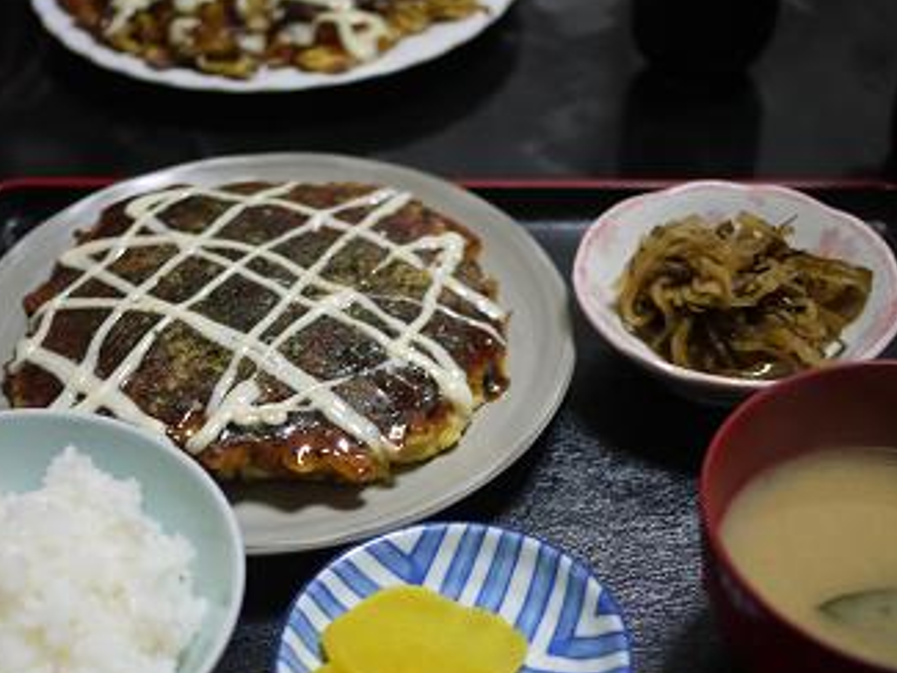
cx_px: 422
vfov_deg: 24.7
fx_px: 1529
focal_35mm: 59
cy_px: 458
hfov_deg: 32.7
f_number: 1.7
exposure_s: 1/40
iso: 100
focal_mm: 20
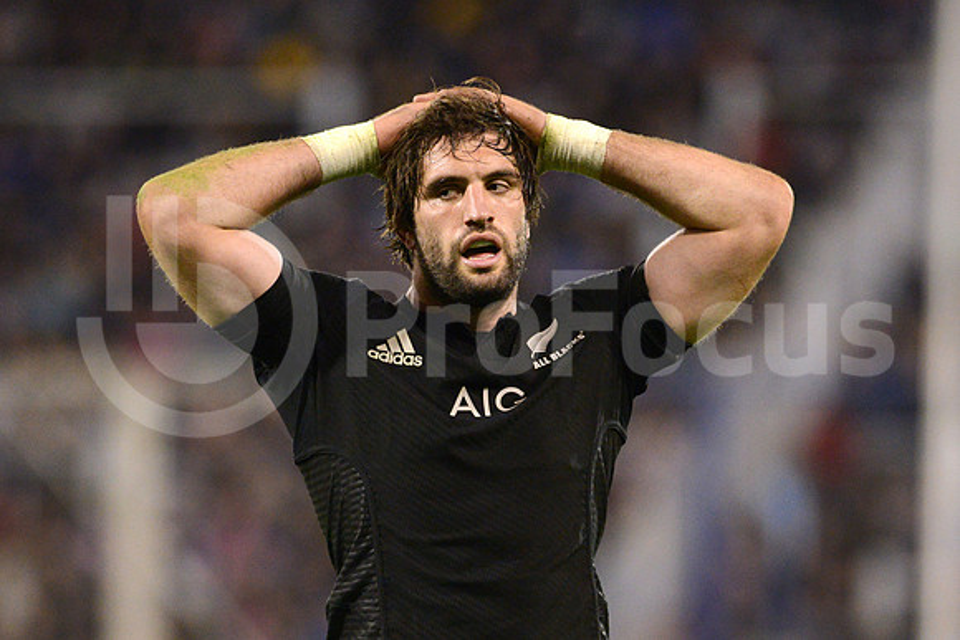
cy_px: 320
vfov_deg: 4.6
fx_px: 8001
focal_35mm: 300
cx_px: 480
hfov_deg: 6.9
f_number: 2.8
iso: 4500
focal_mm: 300
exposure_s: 1/1250
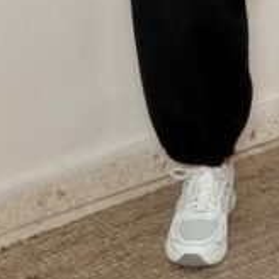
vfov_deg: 11.5
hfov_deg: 13.3
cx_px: 286
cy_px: -362
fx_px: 1176
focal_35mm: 129
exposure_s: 1/60
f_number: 1.9
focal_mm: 2.71
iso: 160
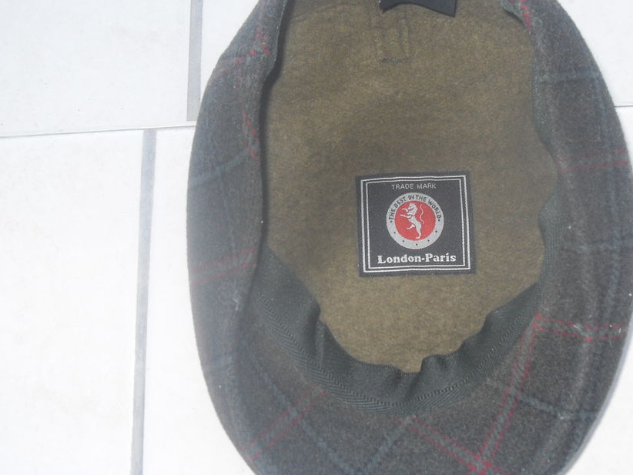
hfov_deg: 41.9
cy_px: 204
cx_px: 366
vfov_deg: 32.2
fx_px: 823
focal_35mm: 45
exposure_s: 1/45
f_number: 2.8
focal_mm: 6.3
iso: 100
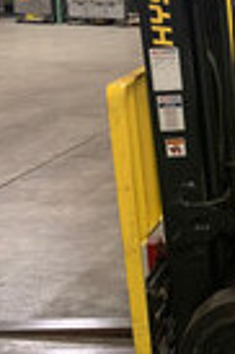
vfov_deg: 25.6
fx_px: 775
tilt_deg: -13.0
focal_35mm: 79
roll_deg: -1.6
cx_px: 380
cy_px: 124
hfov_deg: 15.5
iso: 250
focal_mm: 4.25
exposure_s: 1/40
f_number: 1.8
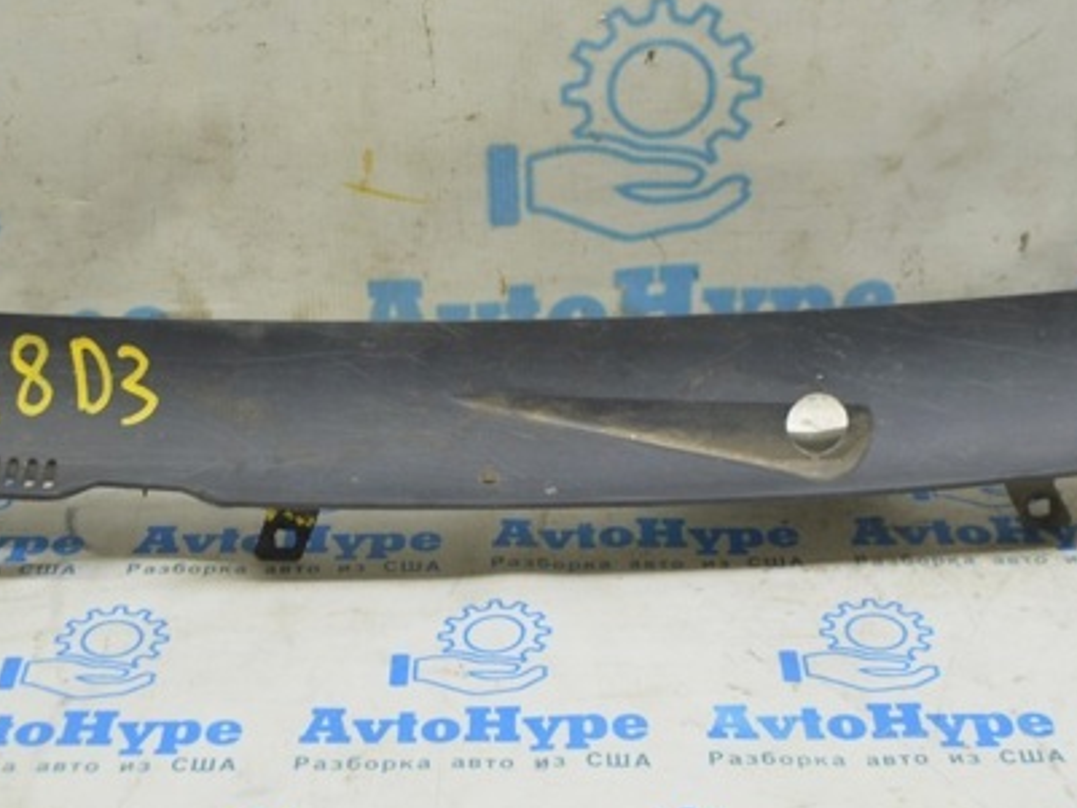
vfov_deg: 21.3
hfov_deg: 28.2
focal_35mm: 69
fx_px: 2147
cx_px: 516
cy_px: 366
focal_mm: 30
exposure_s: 1/20
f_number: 5.6
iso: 400
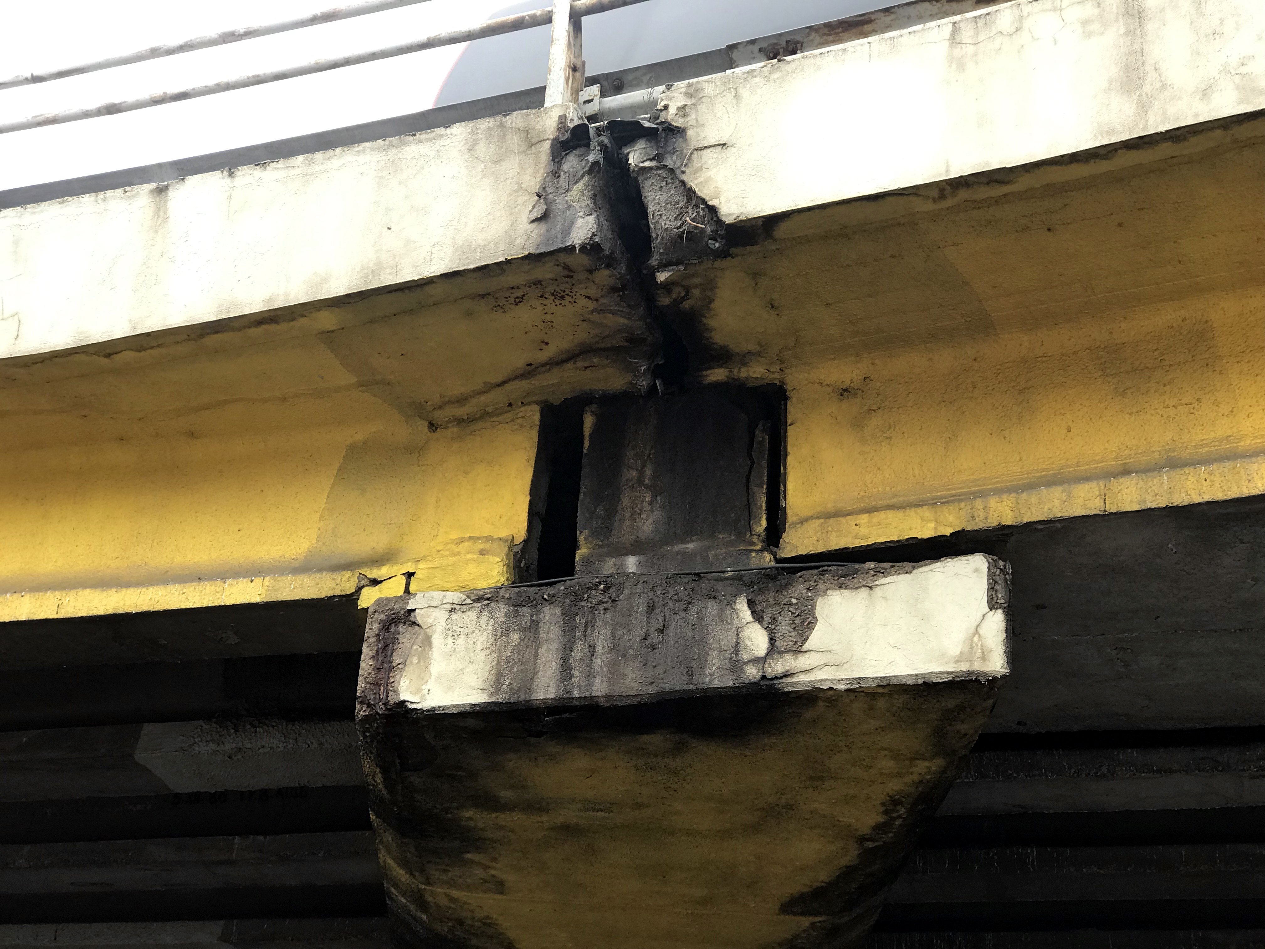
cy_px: 474
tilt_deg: +29.0
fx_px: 2083
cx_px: 632
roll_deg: -3.4
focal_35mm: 57
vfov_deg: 25.7
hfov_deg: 33.8
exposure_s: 1/50
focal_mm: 6.6
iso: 25
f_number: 2.8
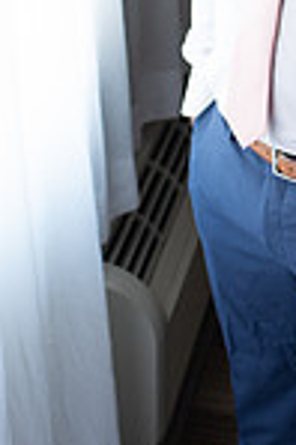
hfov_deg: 12.7
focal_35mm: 106
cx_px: 305
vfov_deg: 18.7
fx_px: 1310
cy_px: -9
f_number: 2.8
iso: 400
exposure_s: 1/160
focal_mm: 35
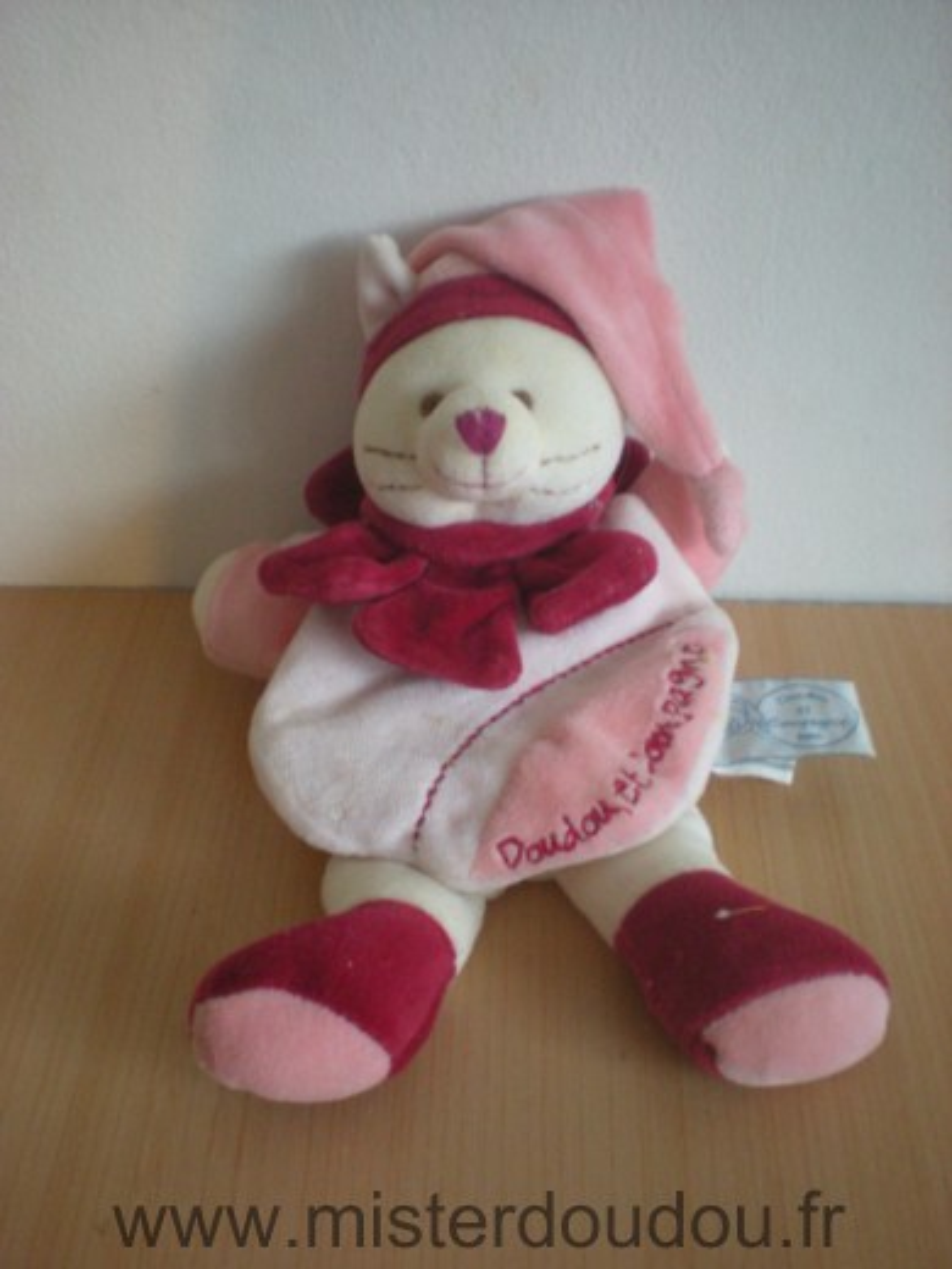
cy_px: 634
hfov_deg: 37.7
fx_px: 1393
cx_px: 476
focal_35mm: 38
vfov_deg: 49.0
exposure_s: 1/8
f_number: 3.1
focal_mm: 6.3
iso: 323
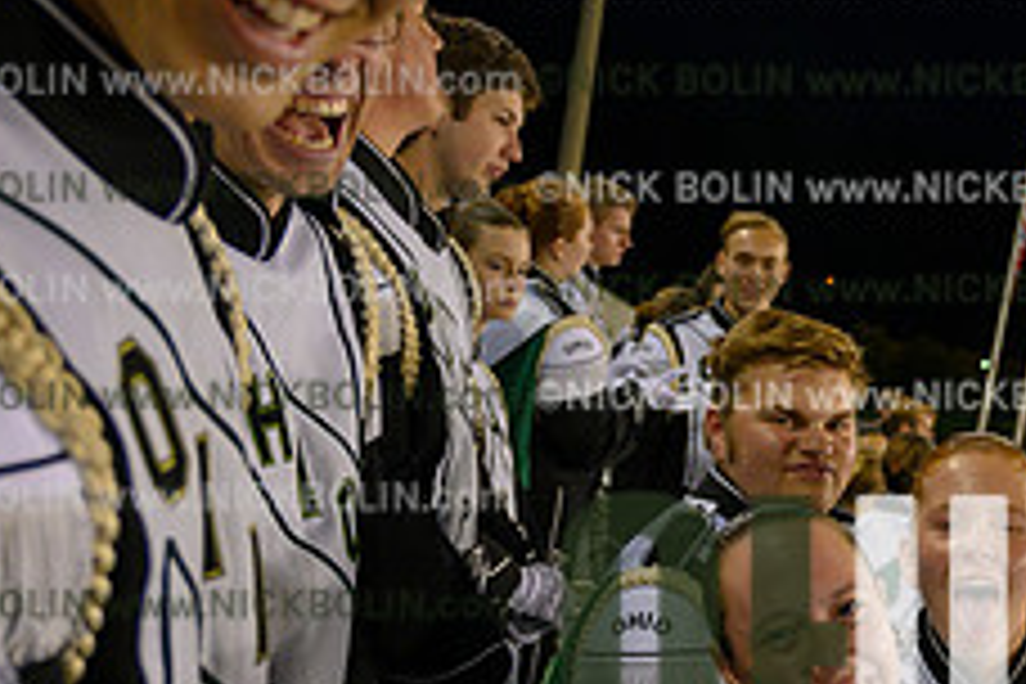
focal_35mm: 61
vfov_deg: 21.4
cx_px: 878
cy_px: 709
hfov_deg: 31.7
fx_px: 1738
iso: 2000
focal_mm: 24
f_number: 4
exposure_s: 1/250
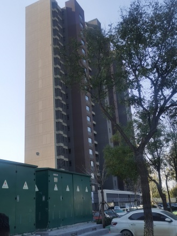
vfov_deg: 47.9
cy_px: 118
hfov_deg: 36.8
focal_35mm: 39
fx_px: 266
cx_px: 88
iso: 50
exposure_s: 1/1443
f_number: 1.8
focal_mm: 5.58
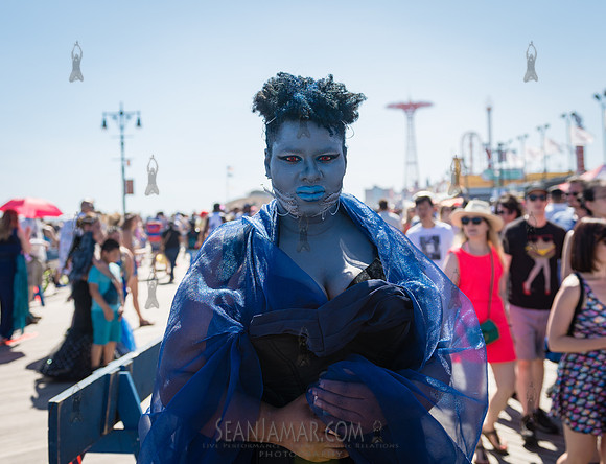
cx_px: 309
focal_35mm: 40
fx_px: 708
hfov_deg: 46.3
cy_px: 190
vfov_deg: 36.2
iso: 100
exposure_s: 1/1000
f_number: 3.5
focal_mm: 31
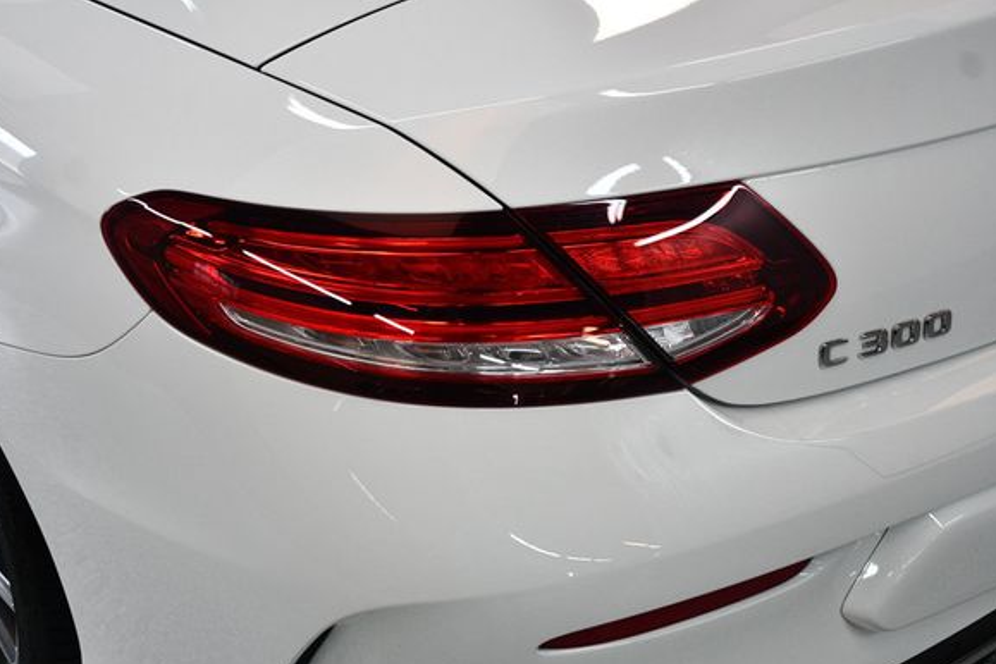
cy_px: 337
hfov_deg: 37.5
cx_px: 456
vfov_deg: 25.5
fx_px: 1466
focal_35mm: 53
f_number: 4
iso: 800
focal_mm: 32
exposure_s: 1/125
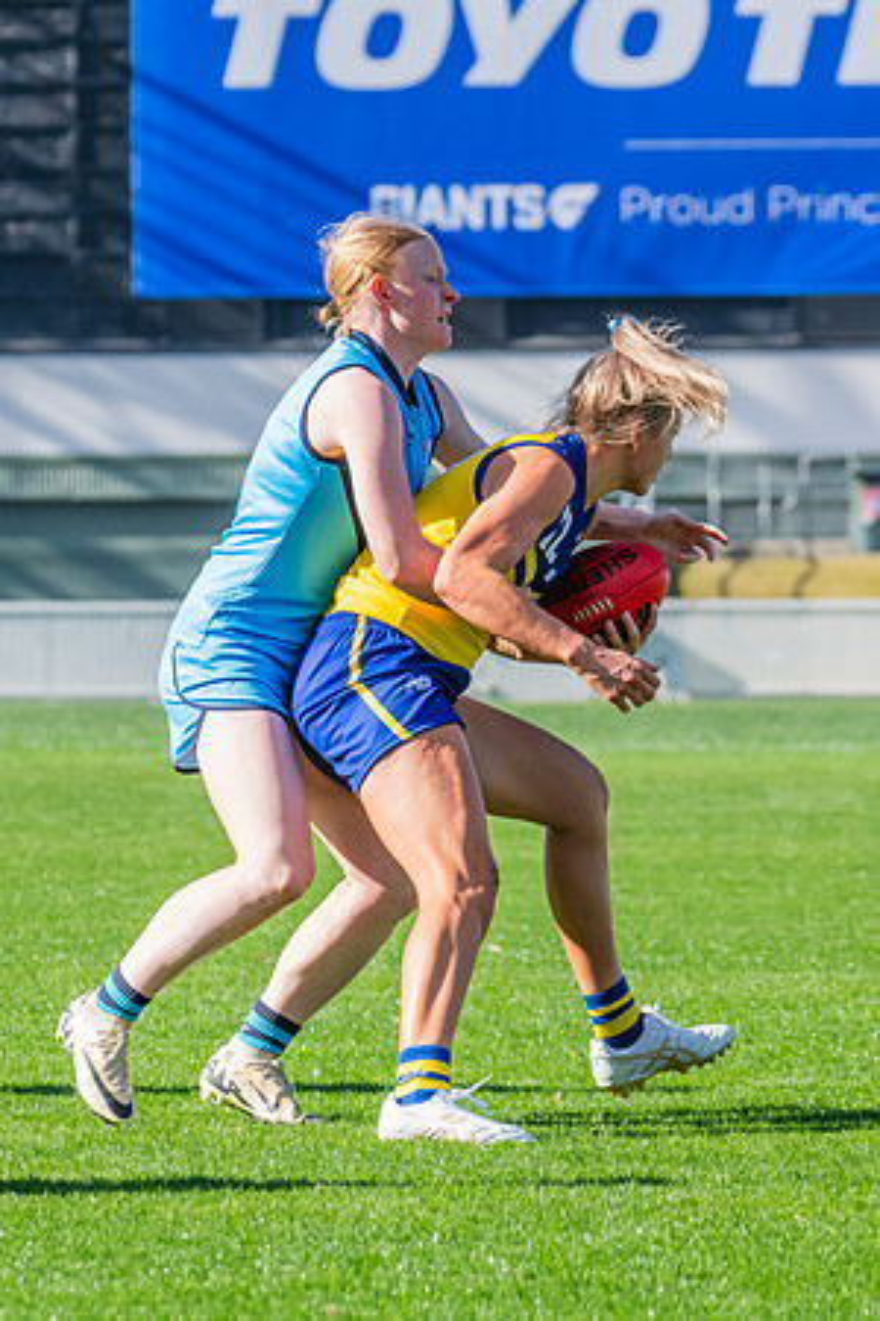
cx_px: 402
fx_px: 14500
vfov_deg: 5.2
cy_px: 616
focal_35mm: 395
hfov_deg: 3.5
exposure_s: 1/1250
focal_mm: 210
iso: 800
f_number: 9
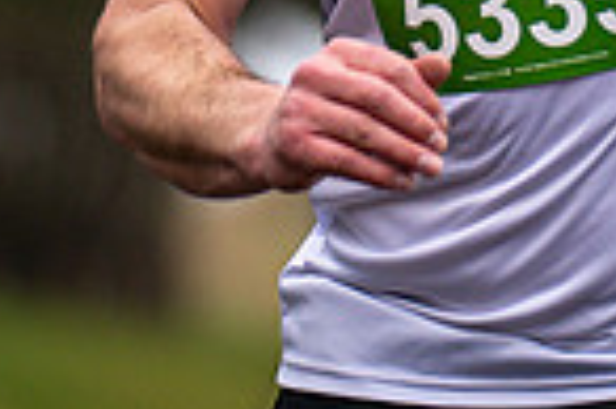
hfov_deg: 1.8
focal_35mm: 1159
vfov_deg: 1.2
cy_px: -283
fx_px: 19809
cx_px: 650
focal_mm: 195
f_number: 2.8
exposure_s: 1/1600
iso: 400
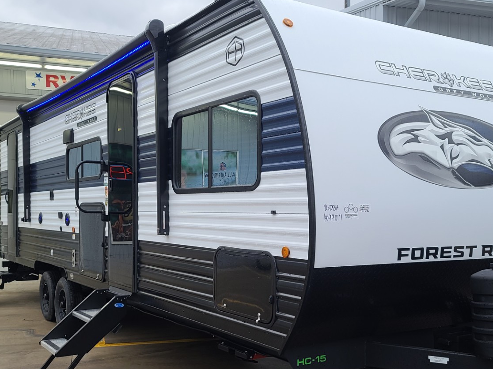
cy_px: 238
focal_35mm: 43
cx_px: 279
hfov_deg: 43.8
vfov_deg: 33.4
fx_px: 612
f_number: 1.8
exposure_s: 1/120
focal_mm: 7
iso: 32
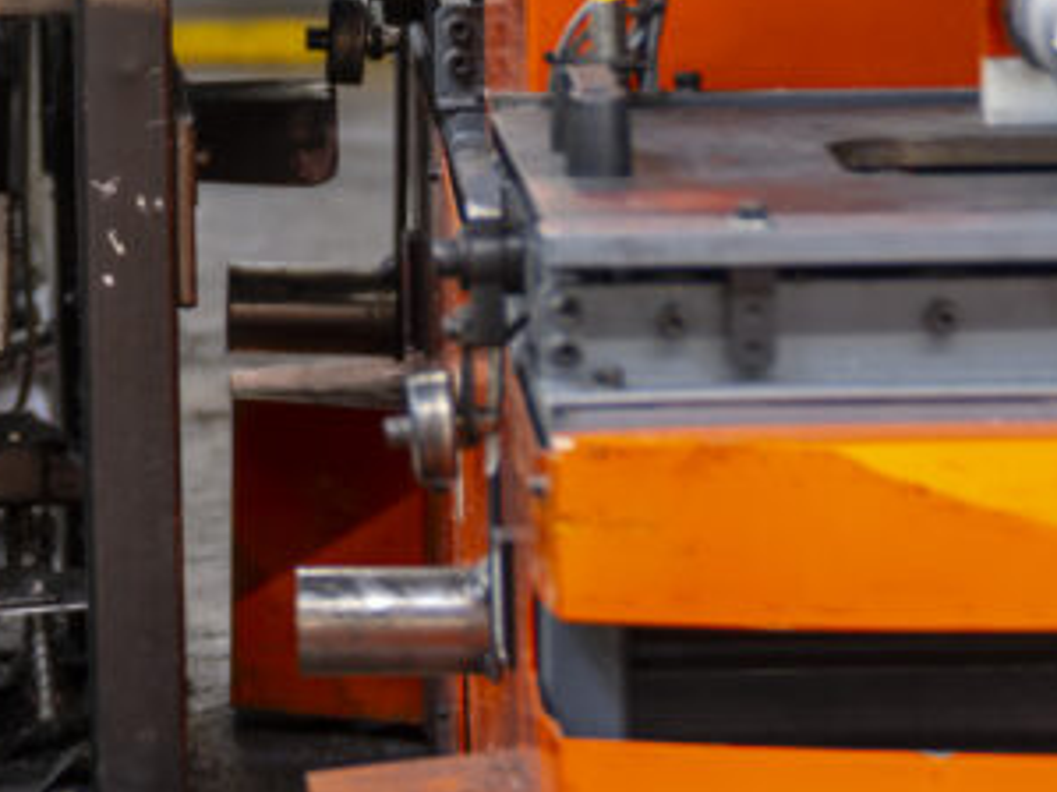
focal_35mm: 597
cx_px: -138
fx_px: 18222
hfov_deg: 3.3
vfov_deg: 2.5
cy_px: -426
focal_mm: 116
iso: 80
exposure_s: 1/2.5
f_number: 2.8
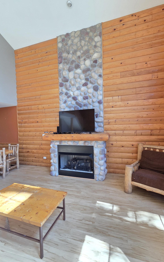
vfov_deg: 105.3
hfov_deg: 78.6
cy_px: 131
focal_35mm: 14
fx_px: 100
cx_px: 86
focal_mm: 2.2
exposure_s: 1/120
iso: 250
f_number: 2.2
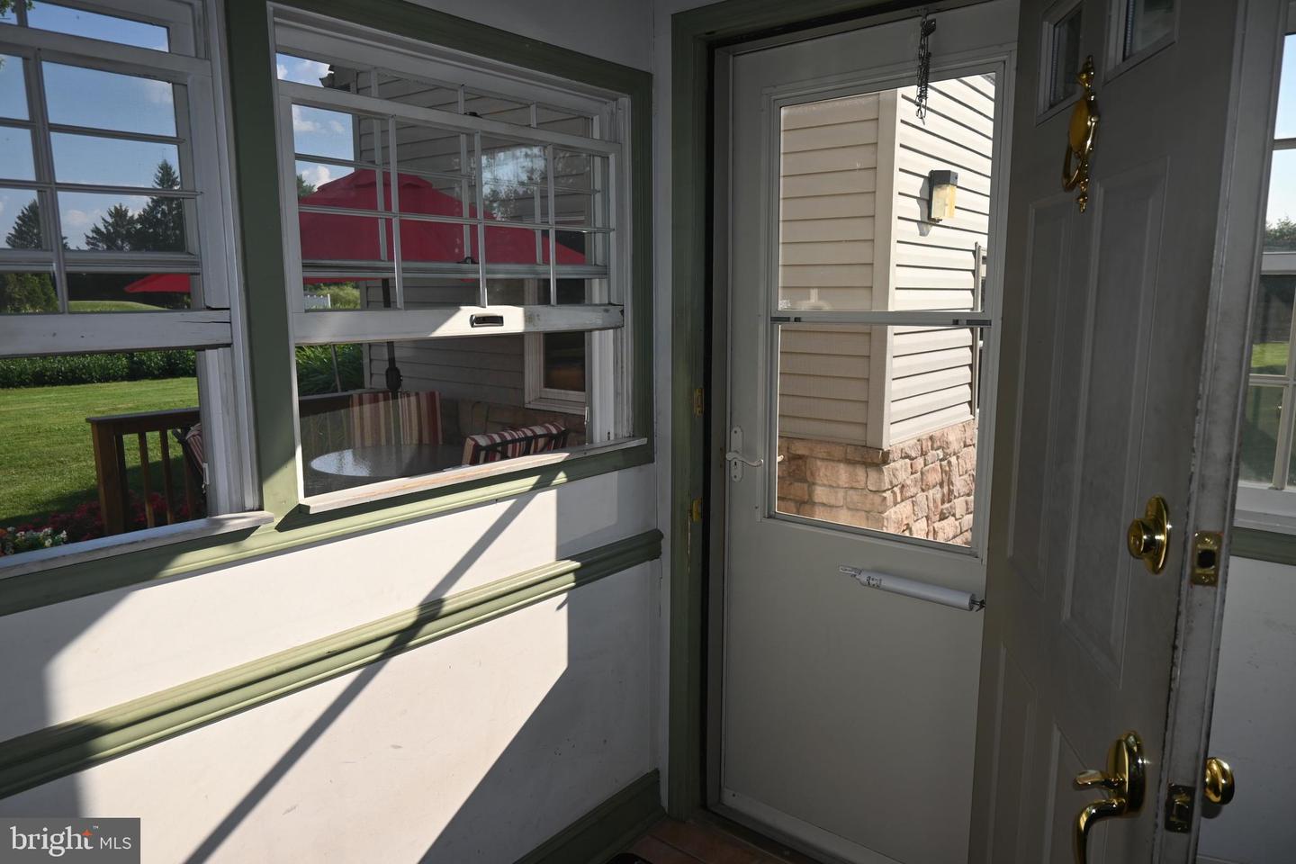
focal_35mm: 24
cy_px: 432
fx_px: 864
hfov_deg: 73.7
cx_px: 648
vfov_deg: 53.1
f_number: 4.5
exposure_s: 1/200
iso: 100
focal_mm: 16
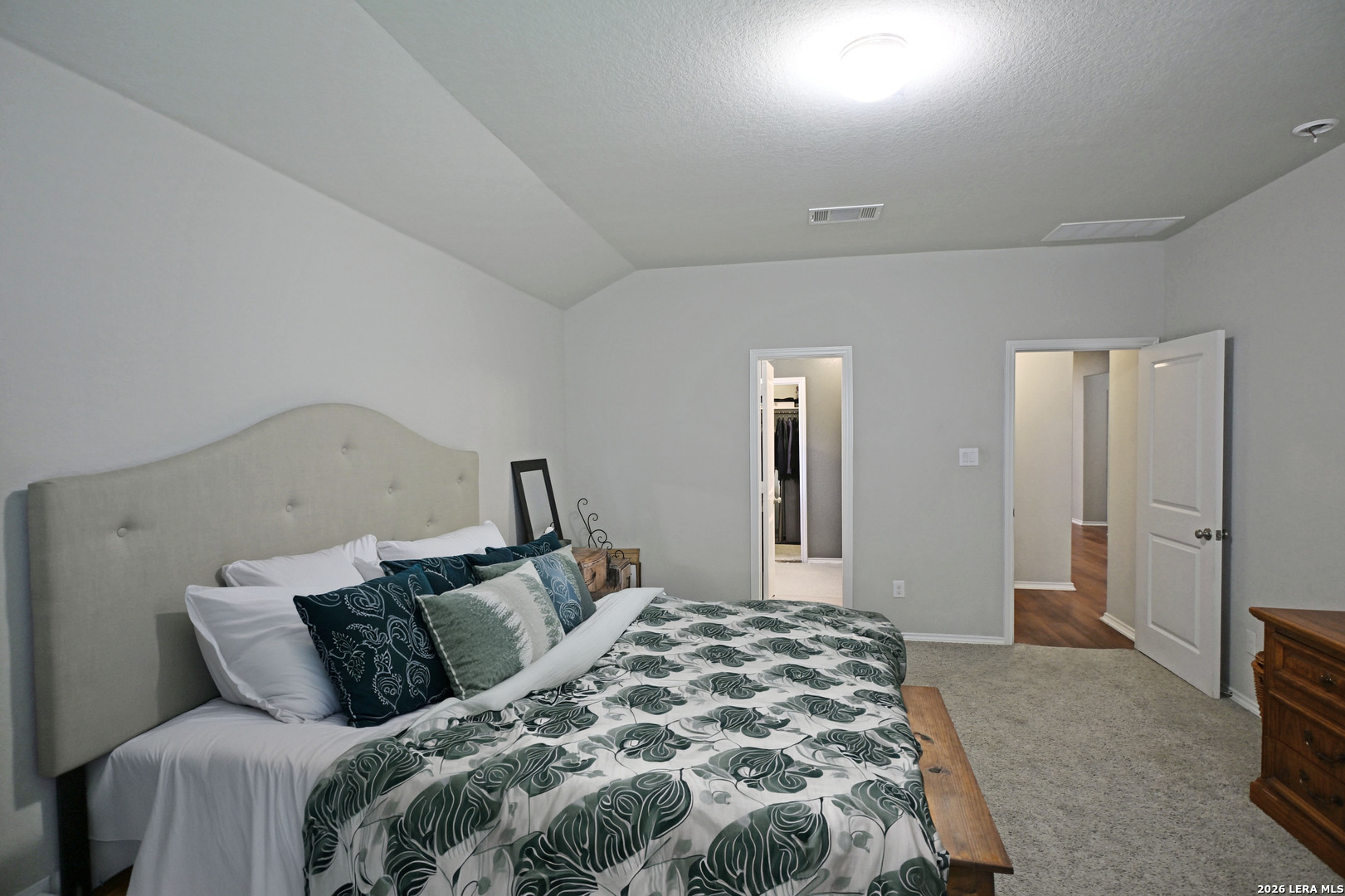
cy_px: 448
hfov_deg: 90.0
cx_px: 672
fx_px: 672
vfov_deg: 67.4
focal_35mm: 18
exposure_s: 1/20
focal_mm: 12
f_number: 3.5
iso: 200
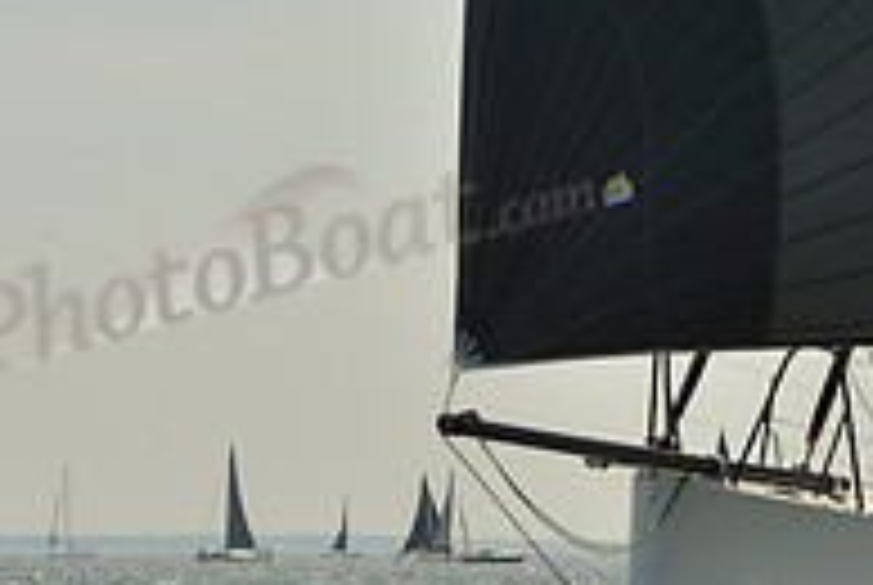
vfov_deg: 6.6
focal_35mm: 209
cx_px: 832
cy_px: 430
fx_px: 5076
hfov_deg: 9.8
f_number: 7.1
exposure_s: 1/1250
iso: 200
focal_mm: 70
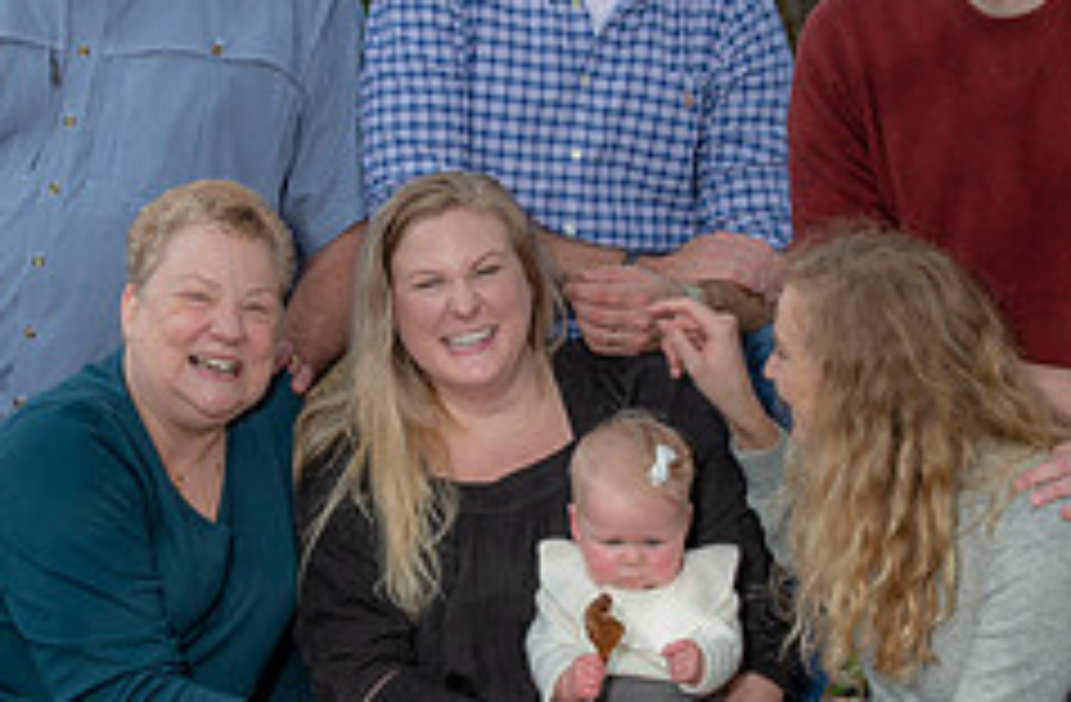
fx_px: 5445
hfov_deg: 11.2
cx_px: 460
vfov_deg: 7.4
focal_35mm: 184
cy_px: 440
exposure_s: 1/200
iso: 160
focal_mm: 75
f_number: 5.6
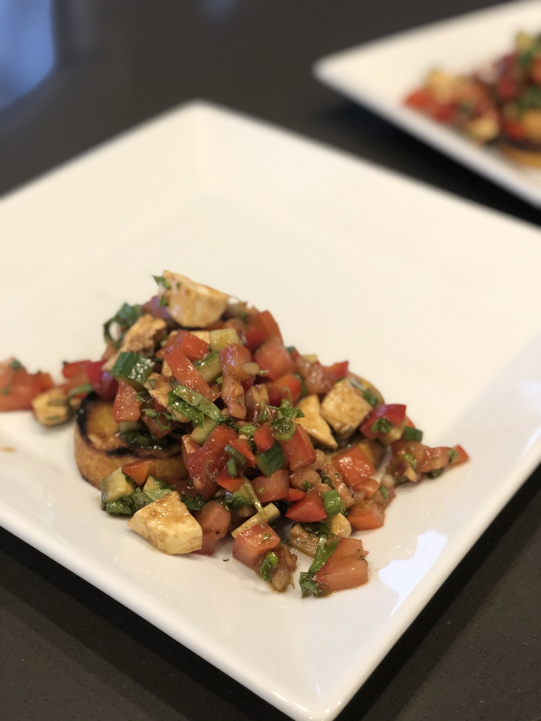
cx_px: 270
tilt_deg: -37.5
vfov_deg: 36.8
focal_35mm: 52
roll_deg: -1.7
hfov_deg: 28.0
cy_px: 360
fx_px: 1084
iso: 100
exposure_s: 1/30
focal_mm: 6
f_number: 2.4
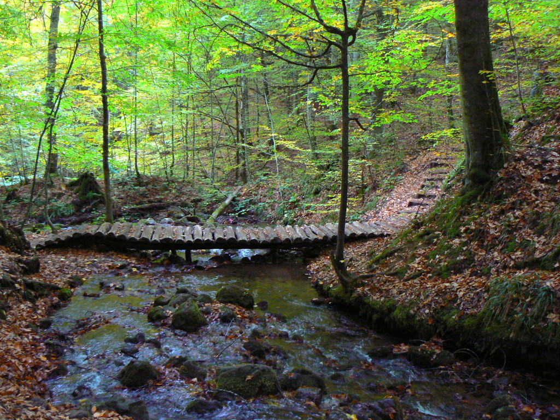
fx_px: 582
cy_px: 210
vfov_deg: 39.7
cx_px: 280
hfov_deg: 51.4
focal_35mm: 36
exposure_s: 1/30
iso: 200
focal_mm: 6
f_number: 2.8
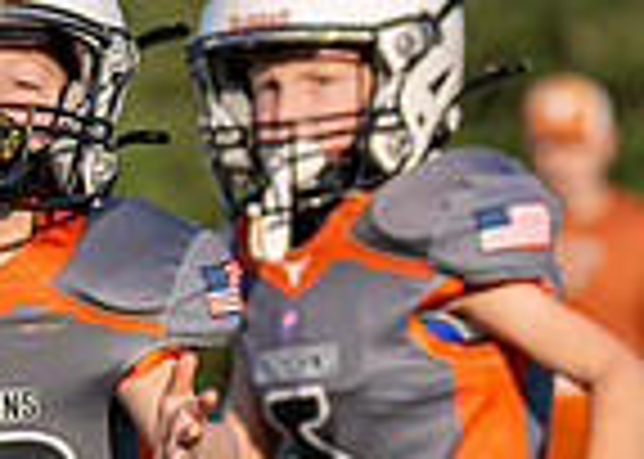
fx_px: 10695
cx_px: -382
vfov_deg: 2.5
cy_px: 486
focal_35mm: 585
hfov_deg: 3.4
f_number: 2.8
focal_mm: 103
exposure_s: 1/4000
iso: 320
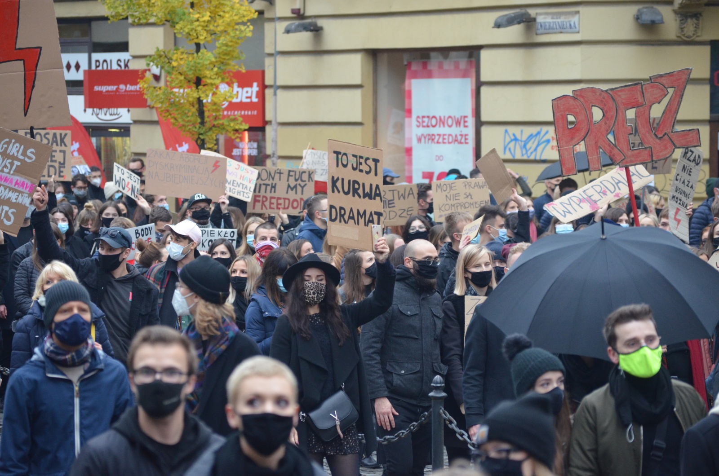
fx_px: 3468
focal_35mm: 174
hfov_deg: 11.8
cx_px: 360
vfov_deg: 7.9
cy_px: 238
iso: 1600
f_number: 4.5
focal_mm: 116
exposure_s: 1/200
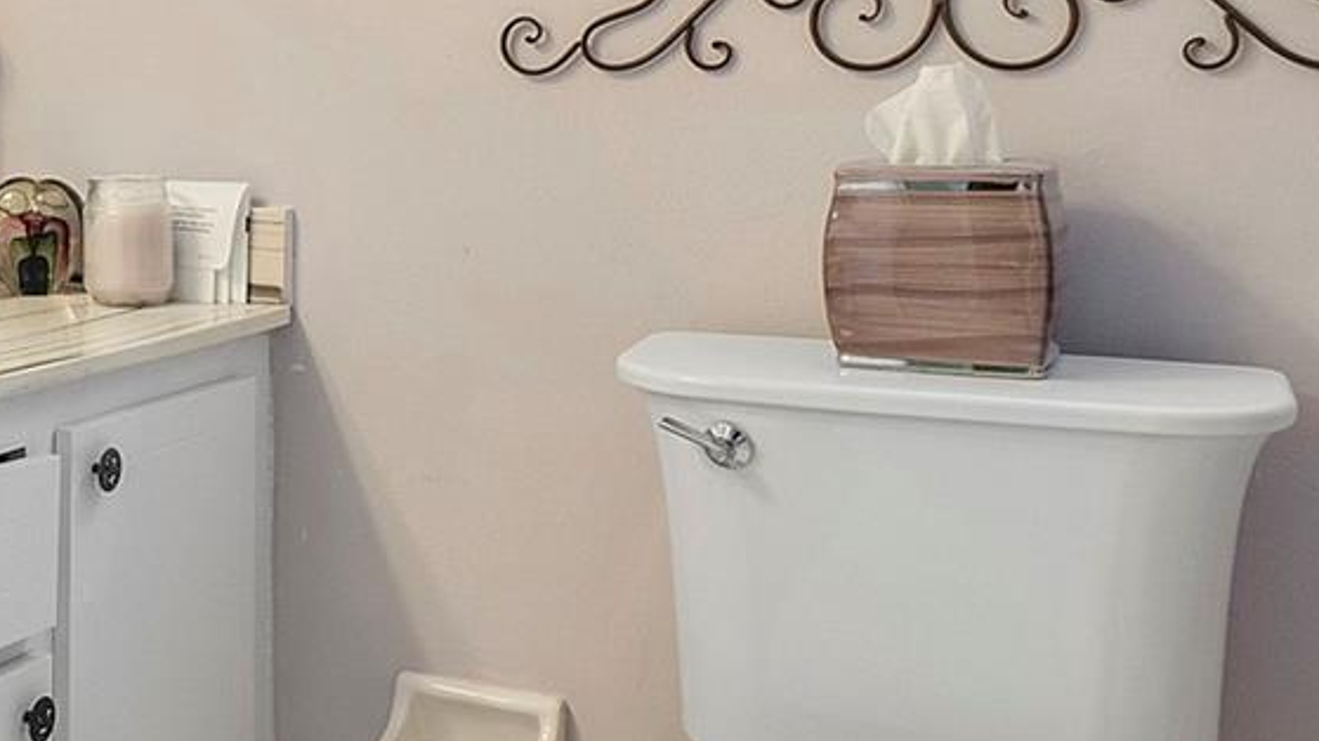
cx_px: -28
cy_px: 142
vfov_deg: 26.0
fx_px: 1573
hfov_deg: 39.5
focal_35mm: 45
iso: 250
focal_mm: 10
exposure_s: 1/13
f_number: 9
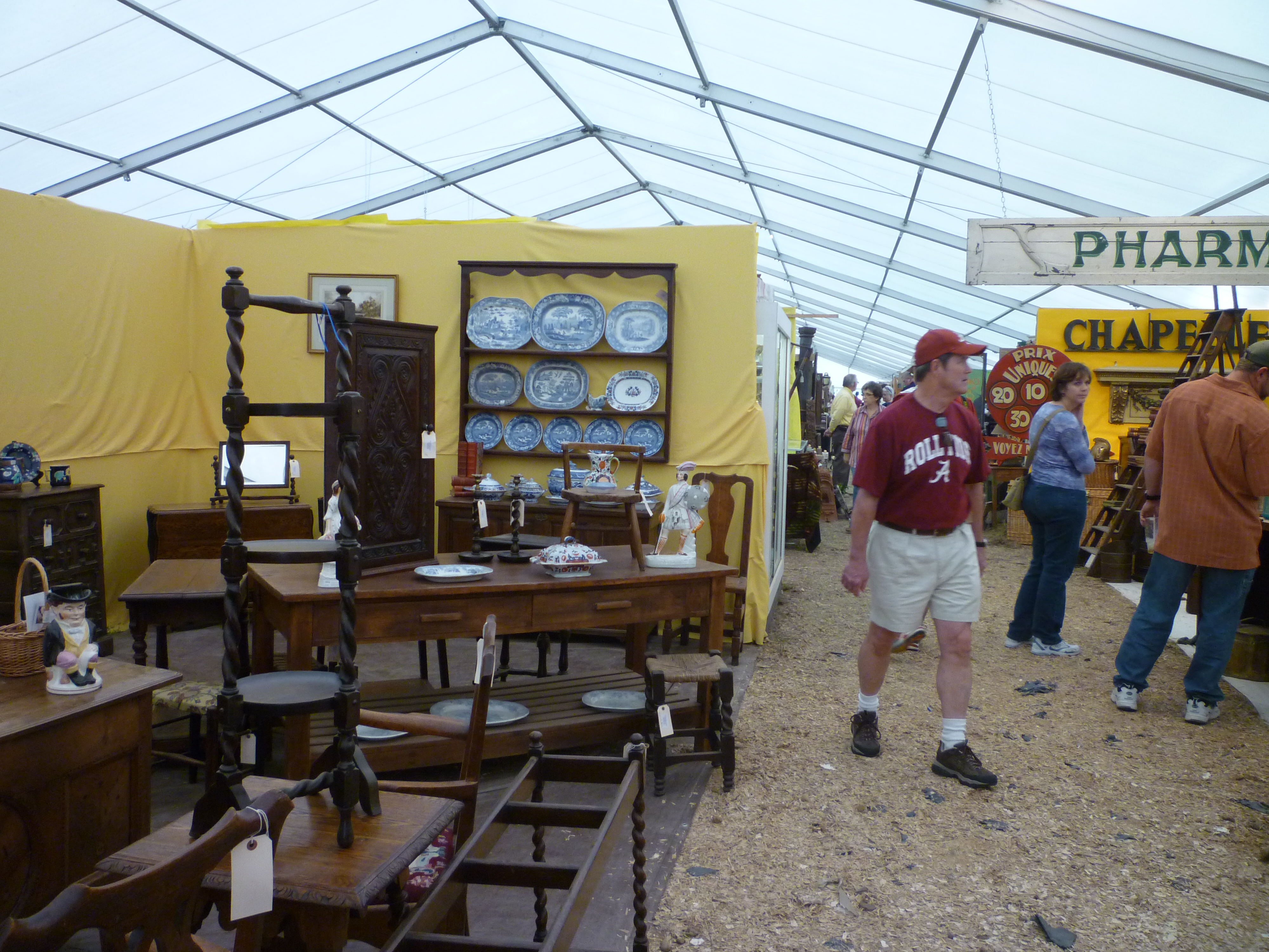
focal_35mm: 29
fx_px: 1063
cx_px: 634
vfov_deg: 48.2
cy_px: 476
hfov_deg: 61.7
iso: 250
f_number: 3.3
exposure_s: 1/30
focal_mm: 5.2
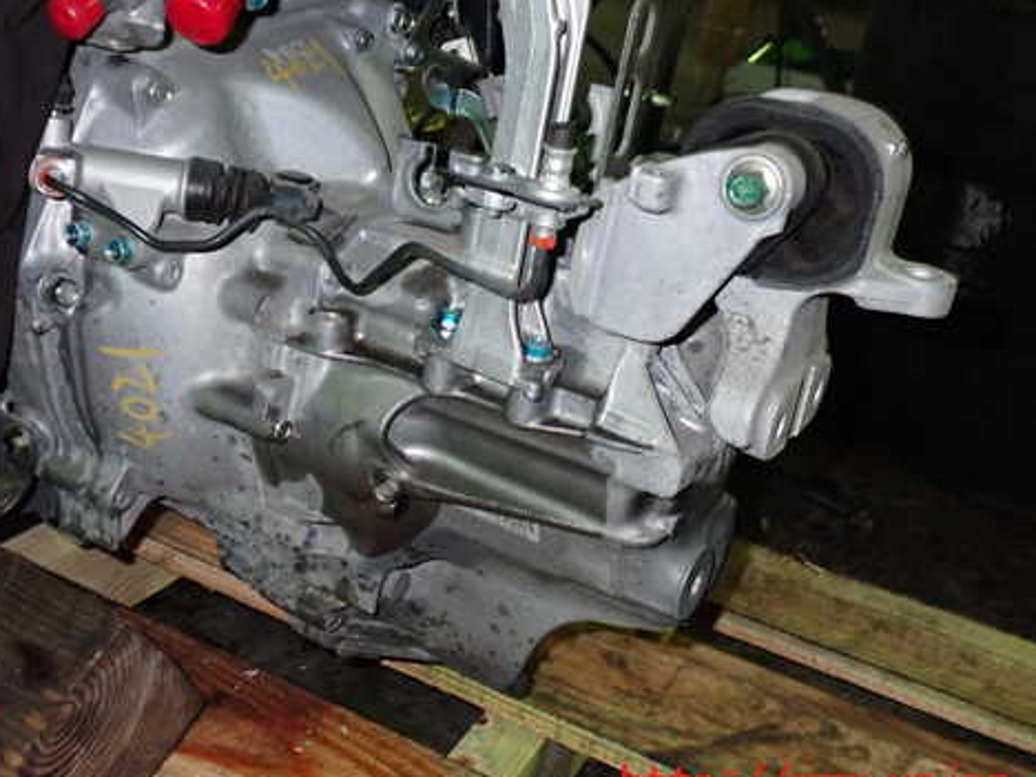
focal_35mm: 41
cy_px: 317
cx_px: 456
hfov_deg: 45.7
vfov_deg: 35.0
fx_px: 1227
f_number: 7.1
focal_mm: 5.79
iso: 640
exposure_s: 1/30
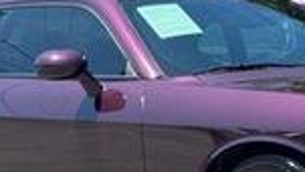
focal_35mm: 174
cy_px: 182
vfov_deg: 6.9
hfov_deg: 12.3
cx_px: 265
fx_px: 1407
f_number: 1.78
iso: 64
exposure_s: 1/2179
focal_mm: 6.76
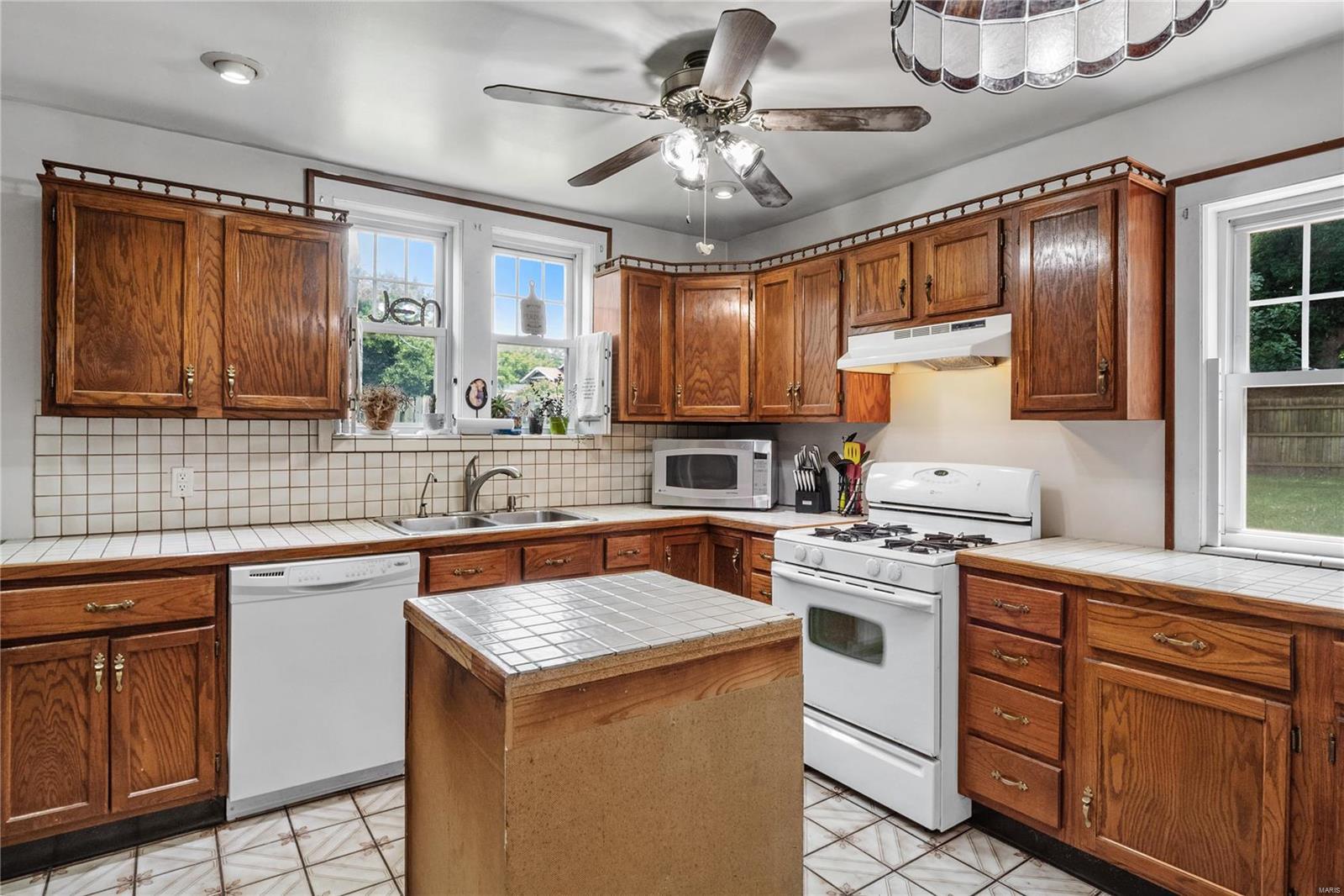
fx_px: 746
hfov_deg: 84.0
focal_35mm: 20
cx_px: 672
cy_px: 448
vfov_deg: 61.9
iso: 400
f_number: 10
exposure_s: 1/4
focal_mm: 10
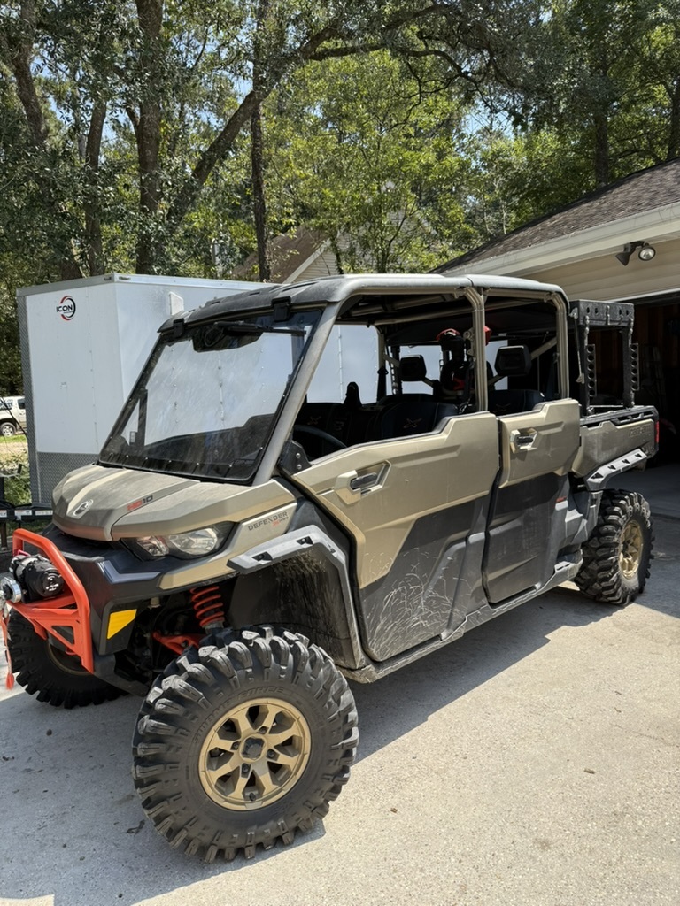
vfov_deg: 71.6
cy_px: 453
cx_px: 340
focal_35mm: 24
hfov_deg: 56.8
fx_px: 629
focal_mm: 6.76
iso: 80
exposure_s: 1/1770
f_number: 1.78
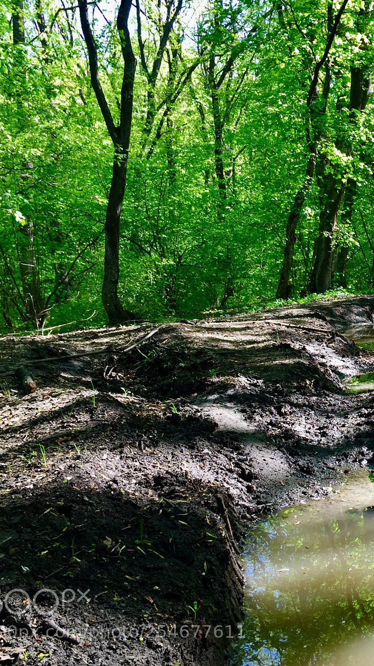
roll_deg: +1.1
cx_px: 402
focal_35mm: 43
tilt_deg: -4.6
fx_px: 759
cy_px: 336
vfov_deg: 47.4
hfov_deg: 25.8
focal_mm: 4.15
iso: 32
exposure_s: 1/100
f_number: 2.2
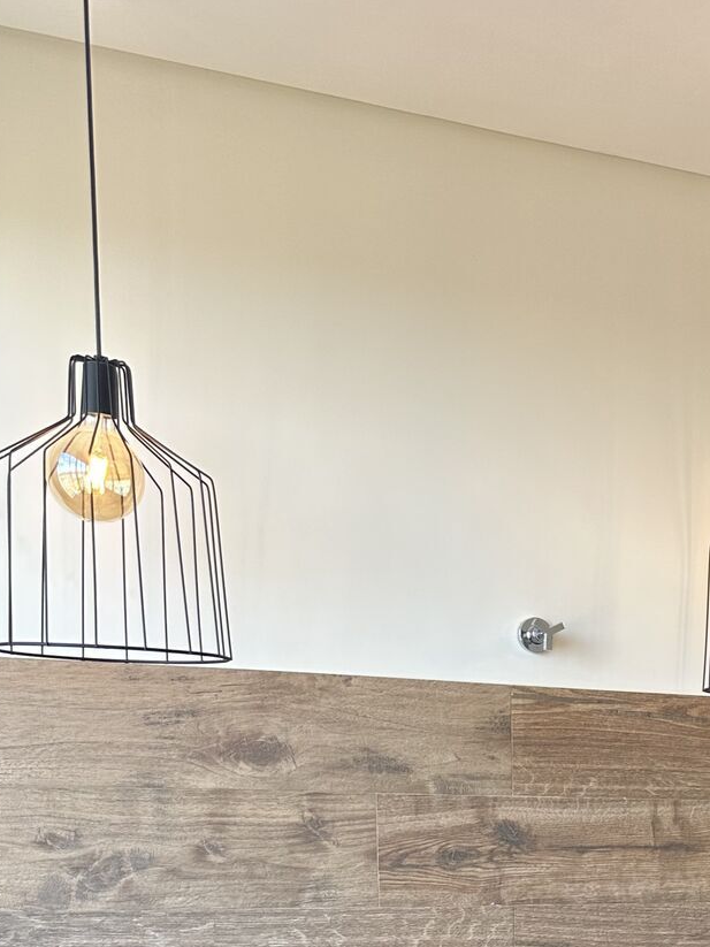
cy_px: 992
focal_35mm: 56
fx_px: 1532
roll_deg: -1.4
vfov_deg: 31.2
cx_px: 811
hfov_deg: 24.1
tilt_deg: -7.4
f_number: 1.78
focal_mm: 6.86
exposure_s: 1/175
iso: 64
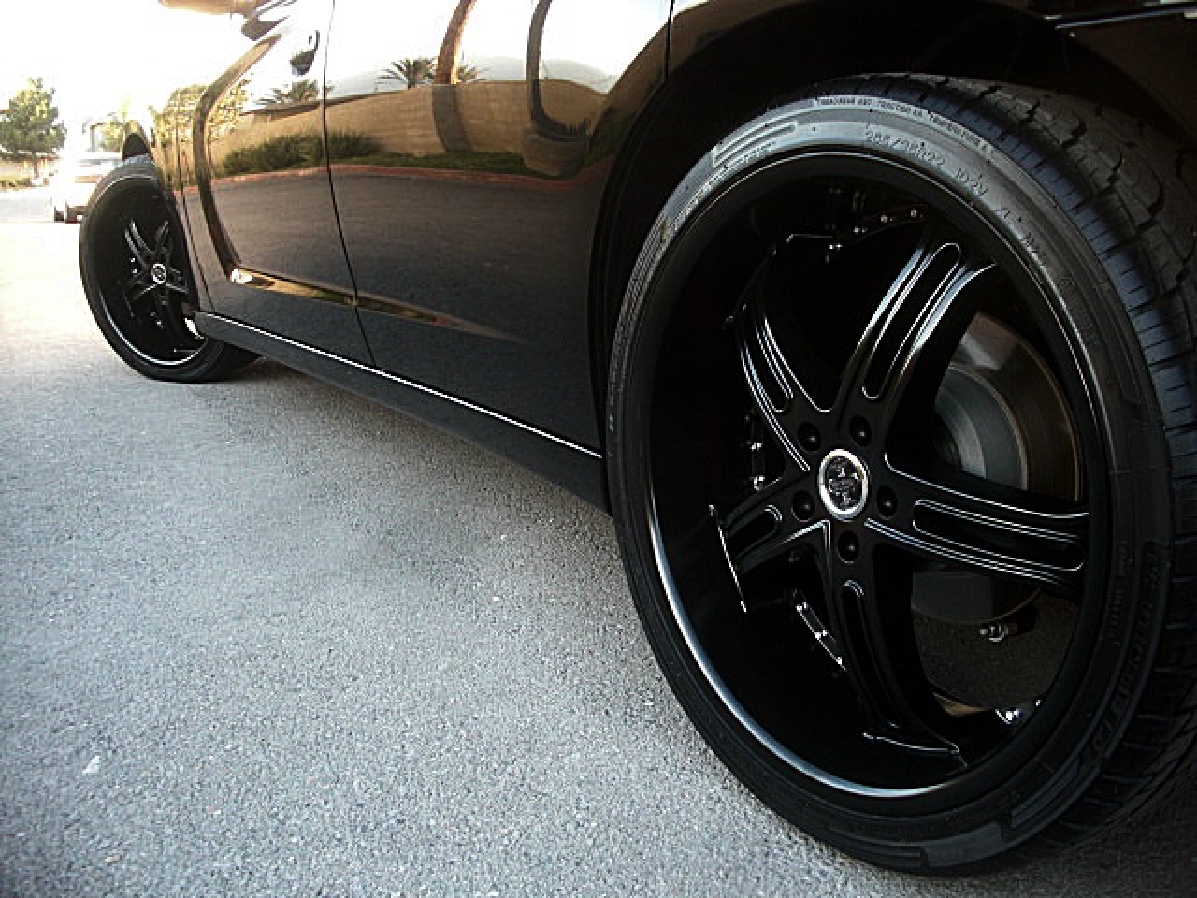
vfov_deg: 39.7
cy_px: 449
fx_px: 1245
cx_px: 598
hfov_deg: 51.4
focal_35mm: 36
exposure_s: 1/80
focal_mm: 6.3
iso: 200
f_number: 2.8
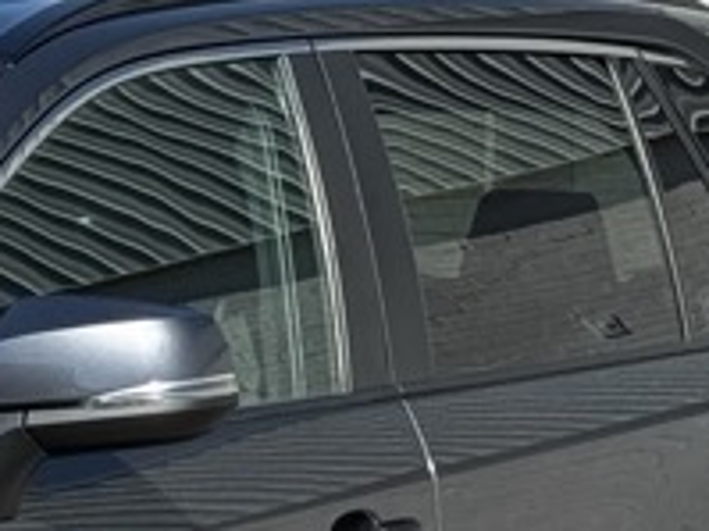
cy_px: 421
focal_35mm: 309
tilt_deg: -1.1
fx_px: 6325
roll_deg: -1.3
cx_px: -435
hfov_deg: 6.3
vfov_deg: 4.8
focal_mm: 6.76
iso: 100
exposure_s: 1/3096
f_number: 1.78
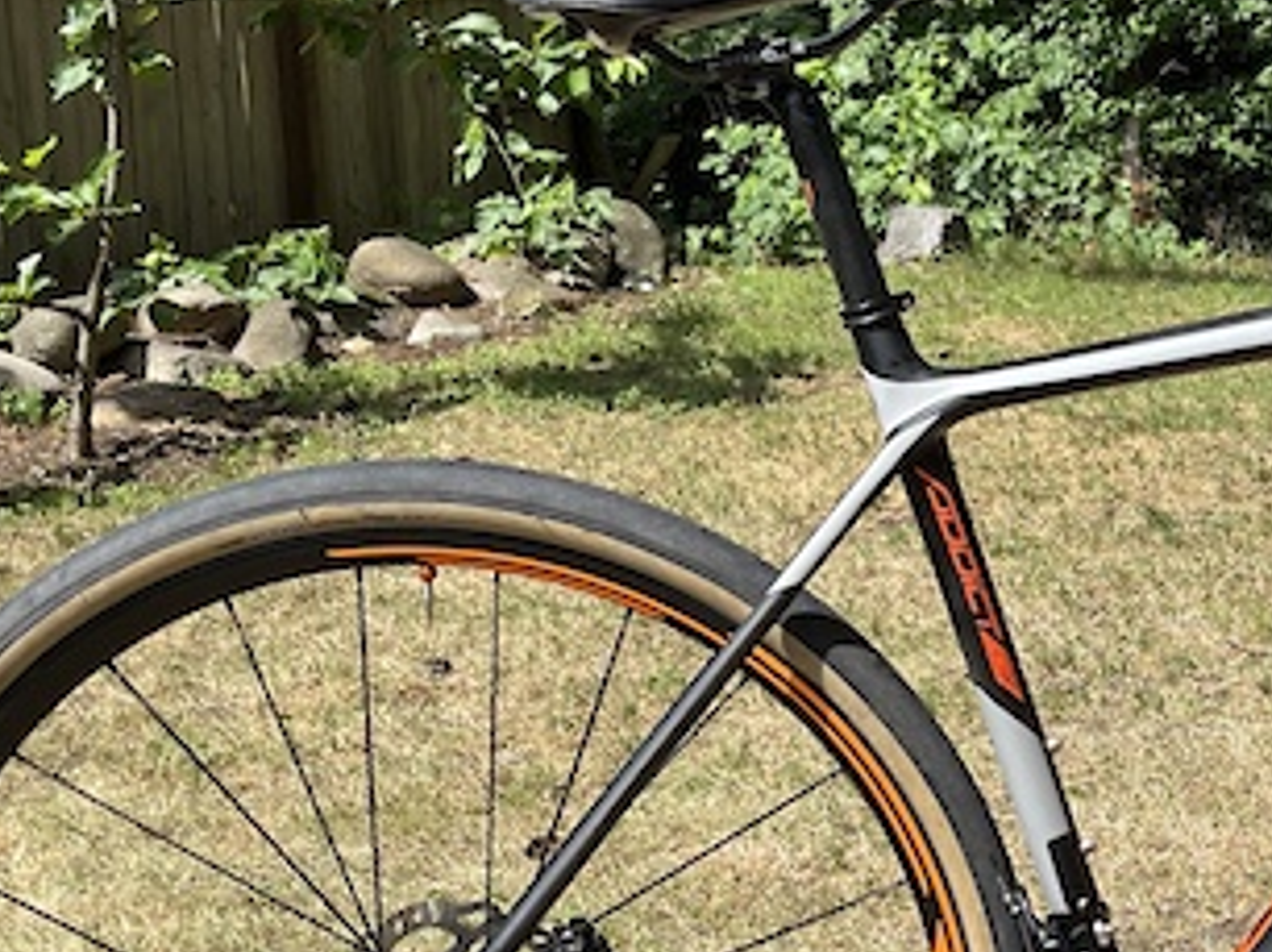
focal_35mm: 68
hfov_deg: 27.2
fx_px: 2497
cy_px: 499
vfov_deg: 21.6
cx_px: 1230
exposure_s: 1/1776
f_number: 1.6
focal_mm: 5.1
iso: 50
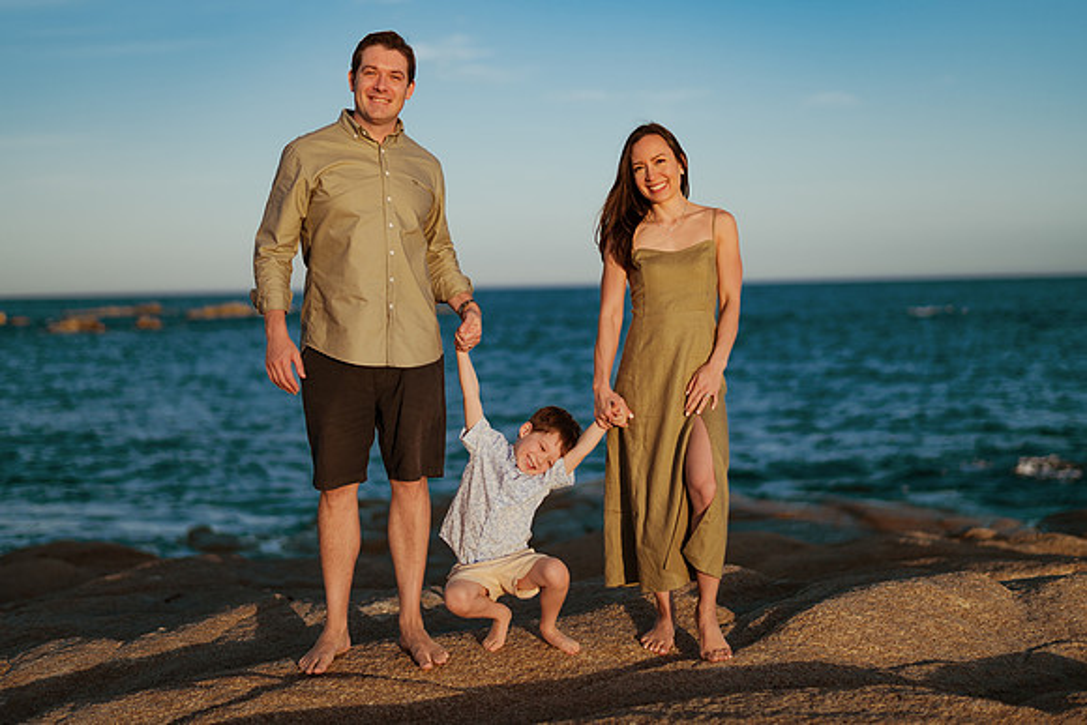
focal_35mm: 58
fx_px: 1752
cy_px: 362
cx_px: 544
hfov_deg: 34.5
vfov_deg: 23.4
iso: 100
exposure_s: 1/5000
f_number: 1.8
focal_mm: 58
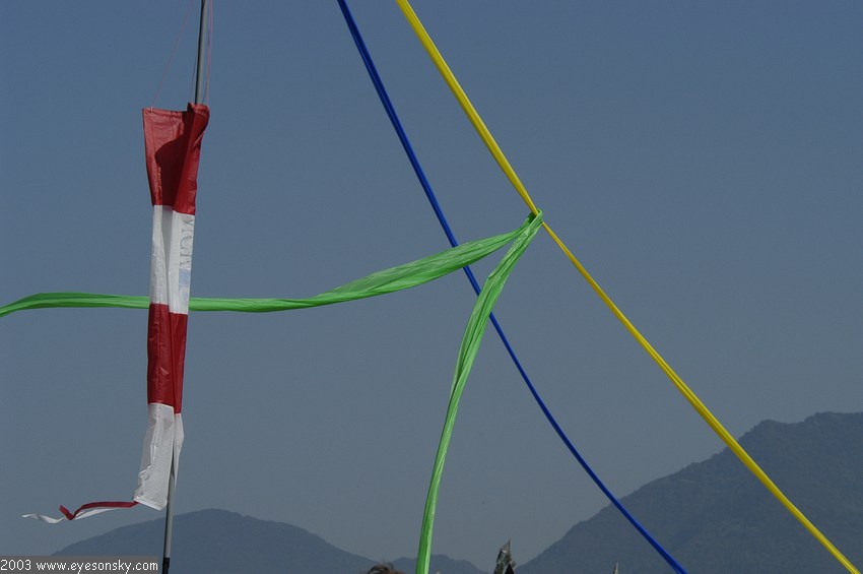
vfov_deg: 9.9
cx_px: 432
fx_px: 3305
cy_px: 287
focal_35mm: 138
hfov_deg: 14.9
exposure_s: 1/1000
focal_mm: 92
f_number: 8
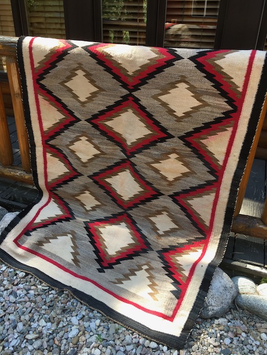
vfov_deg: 61.7
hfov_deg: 48.2
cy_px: 178
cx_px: 134
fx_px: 298
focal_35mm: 29
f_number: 2.2
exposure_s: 1/120
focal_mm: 4.15
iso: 40
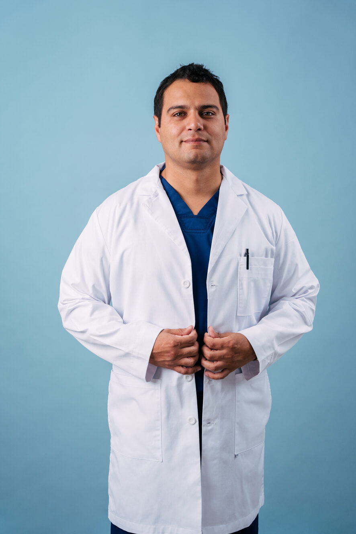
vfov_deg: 30.2
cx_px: 178
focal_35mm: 67
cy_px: 264
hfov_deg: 20.4
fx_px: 991
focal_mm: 65.8
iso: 500
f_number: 5
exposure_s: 1/250
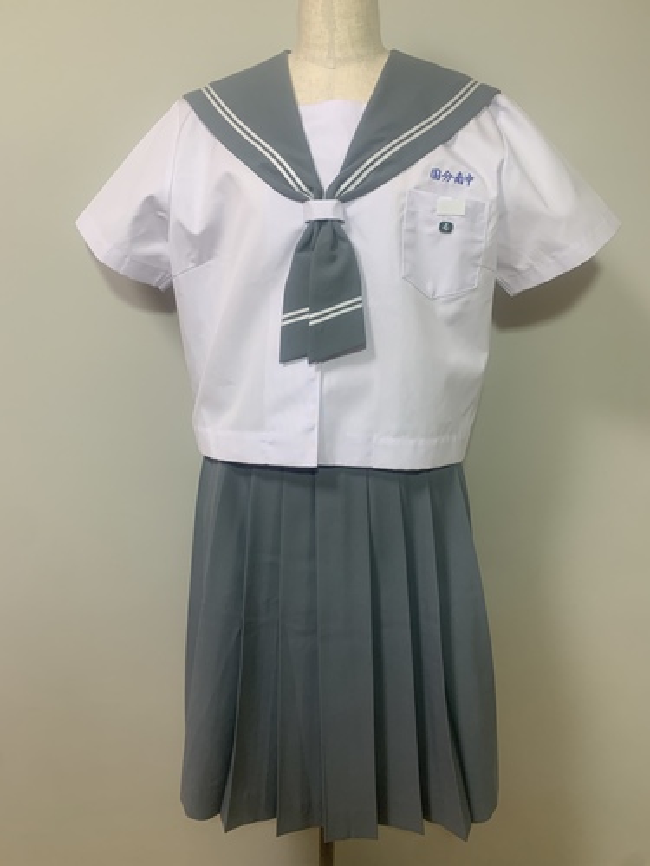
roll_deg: -1.2
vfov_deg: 67.3
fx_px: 651
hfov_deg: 53.1
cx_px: 325
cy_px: 433
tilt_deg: -16.2
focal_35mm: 26
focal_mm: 4.25
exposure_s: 1/102
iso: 100
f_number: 1.8
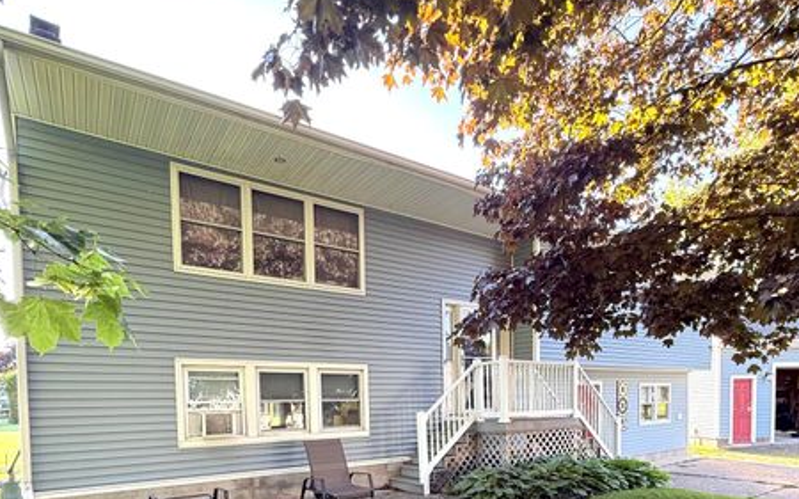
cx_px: 405
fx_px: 479
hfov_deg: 79.7
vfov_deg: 50.3
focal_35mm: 22
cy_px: 427
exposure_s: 1/99
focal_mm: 2.22
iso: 100
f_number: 2.2
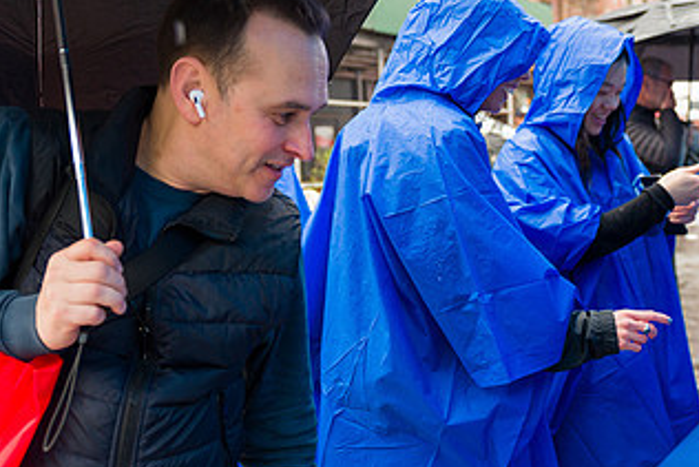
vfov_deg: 30.5
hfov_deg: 44.4
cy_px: 250
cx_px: 392
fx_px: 855
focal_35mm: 44
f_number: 3.2
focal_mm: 24
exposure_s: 1/250
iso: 320
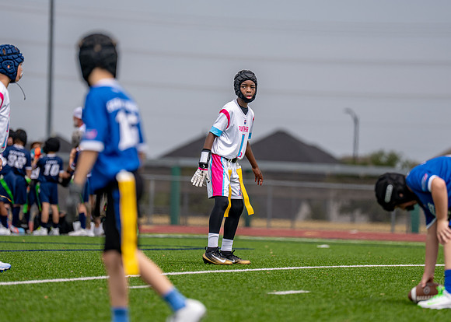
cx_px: 245
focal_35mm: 274
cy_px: 152
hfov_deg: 7.3
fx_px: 3512
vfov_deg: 5.2
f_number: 2.8
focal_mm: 200
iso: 125
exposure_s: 1/2500
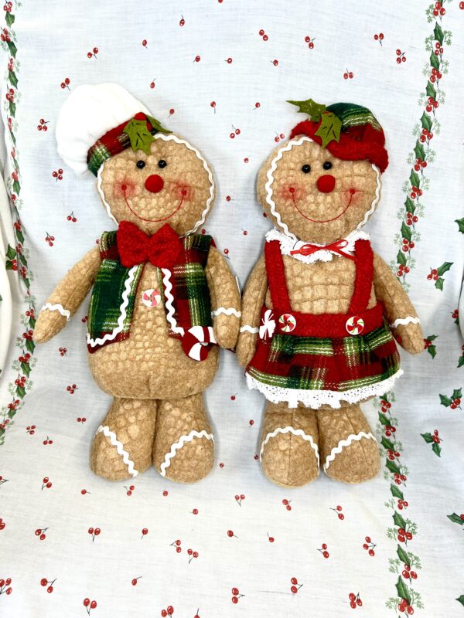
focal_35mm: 26
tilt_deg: -40.7
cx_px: 232
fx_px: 465
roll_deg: -1.2
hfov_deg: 53.1
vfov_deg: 67.3
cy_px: 309
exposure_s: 1/159
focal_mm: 5.7
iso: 40
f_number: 1.5
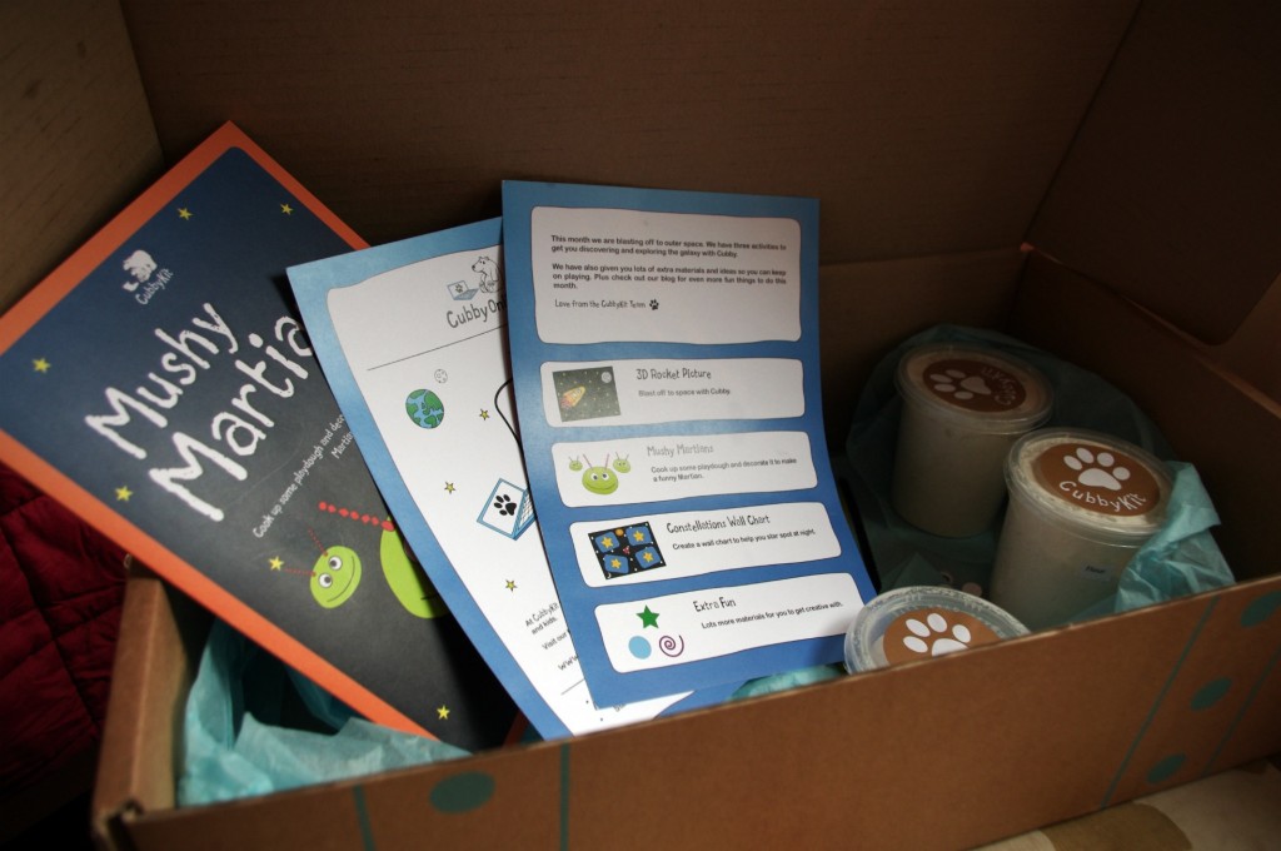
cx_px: 640
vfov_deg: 47.8
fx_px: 960
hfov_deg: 67.4
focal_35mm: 27
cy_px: 426
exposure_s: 1/50
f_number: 5
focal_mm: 18
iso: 400
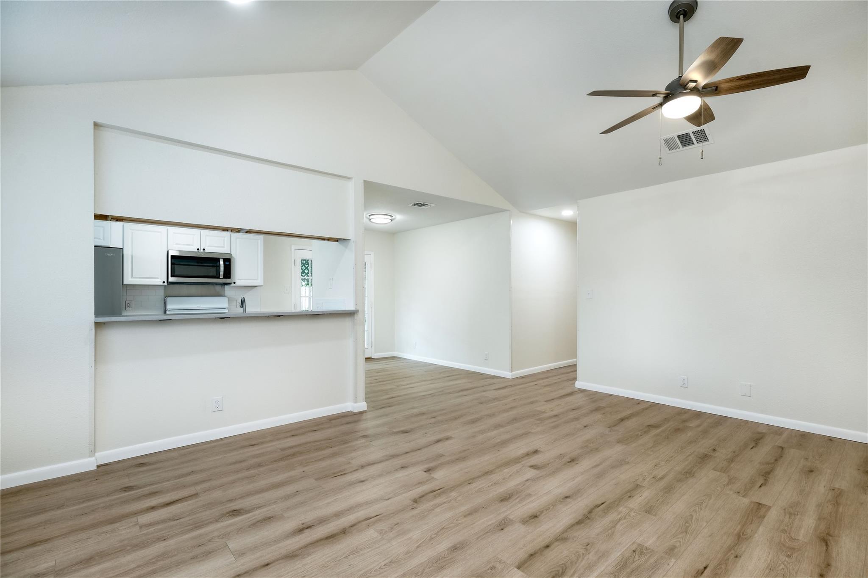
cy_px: 289
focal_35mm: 17
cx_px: 434
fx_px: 410
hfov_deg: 93.3
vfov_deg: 70.4
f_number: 10
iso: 320
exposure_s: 1/3.33
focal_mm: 11
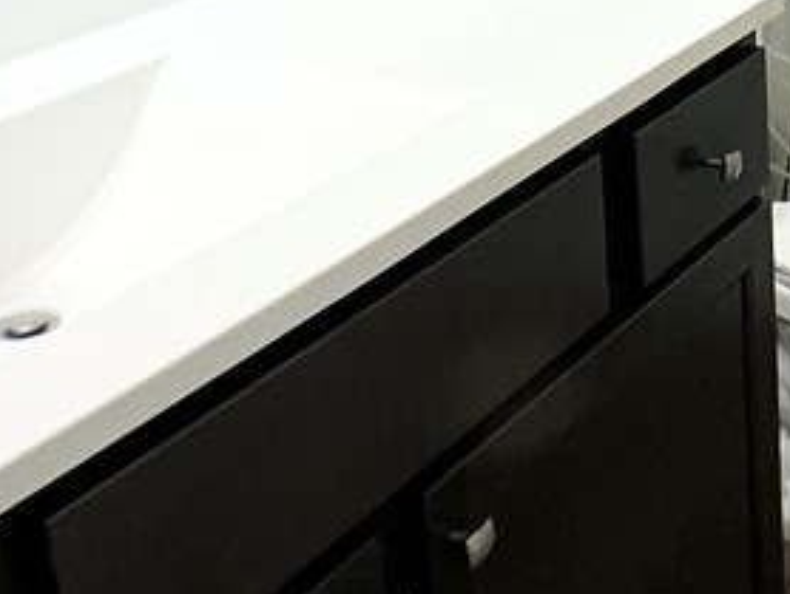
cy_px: -122
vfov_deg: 14.0
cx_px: 830
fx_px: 2353
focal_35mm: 103
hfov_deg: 18.5
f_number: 1.8
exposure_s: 1/74
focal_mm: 3
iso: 64
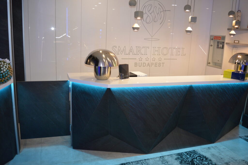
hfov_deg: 62.0
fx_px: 206
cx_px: 124
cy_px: 82
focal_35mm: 30
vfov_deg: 43.5
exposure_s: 1/60
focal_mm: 20
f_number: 3.8
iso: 560
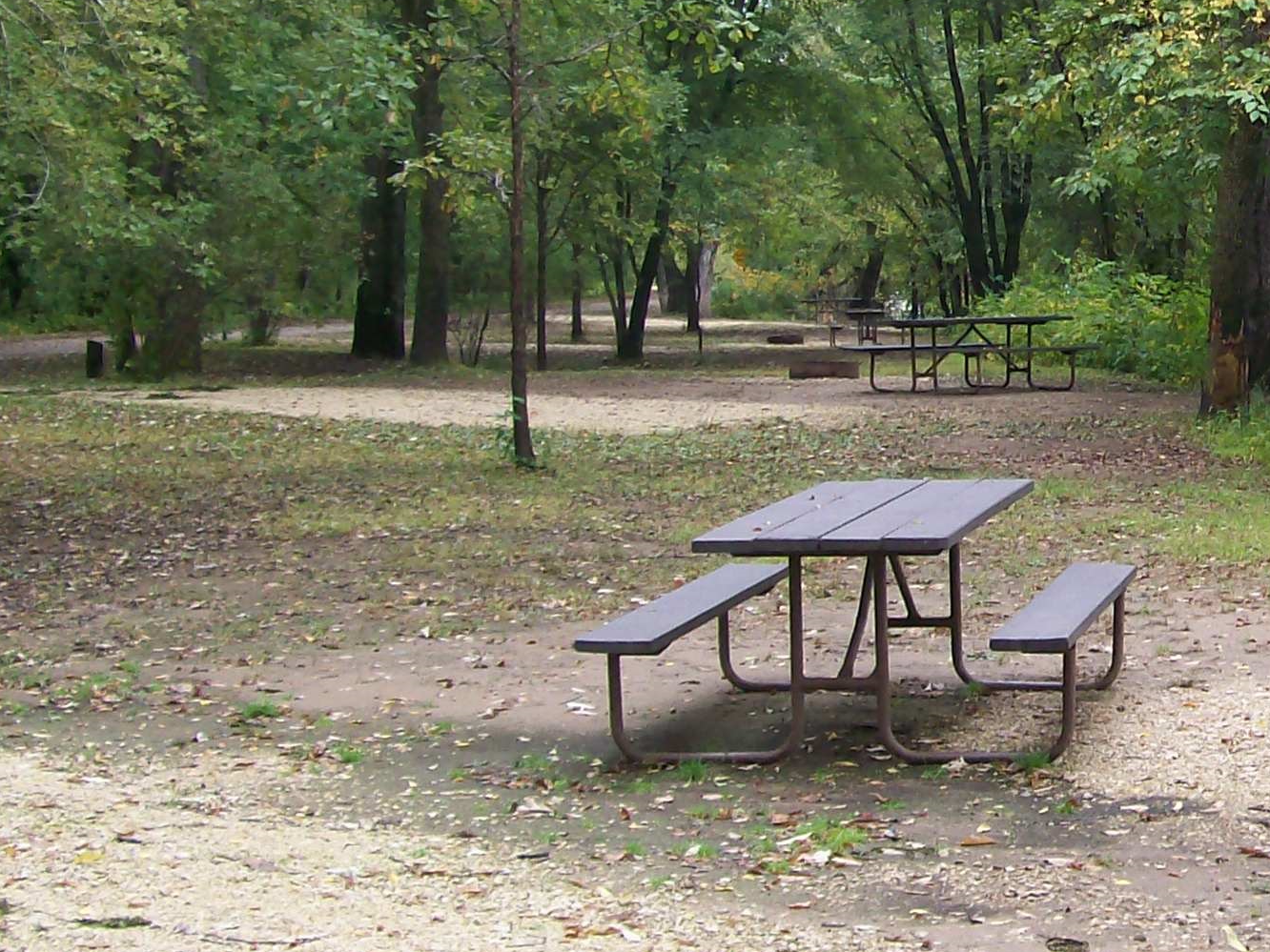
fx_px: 3045
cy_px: 264
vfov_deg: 17.7
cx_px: 1234
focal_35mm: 83
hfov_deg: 22.7
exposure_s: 1/101
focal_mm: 6
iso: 80
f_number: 2.7
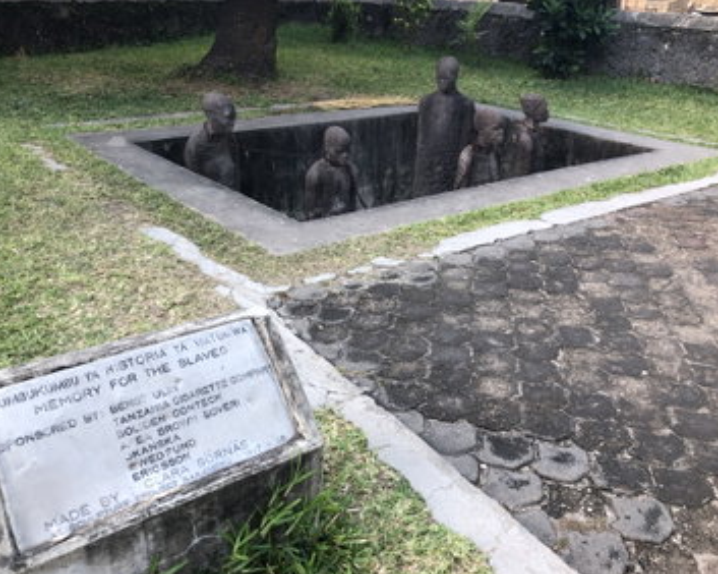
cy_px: 301
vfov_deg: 47.1
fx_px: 658
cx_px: 330
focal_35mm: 31
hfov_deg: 57.1
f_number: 1.8
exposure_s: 1/120
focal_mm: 4
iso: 40
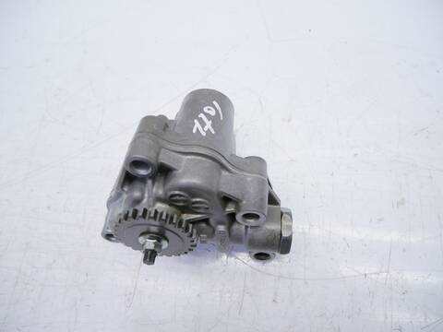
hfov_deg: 67.3
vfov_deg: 53.1
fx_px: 333
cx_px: 222
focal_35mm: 26
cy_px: 166
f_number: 3.5
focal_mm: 13
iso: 200
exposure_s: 1/125
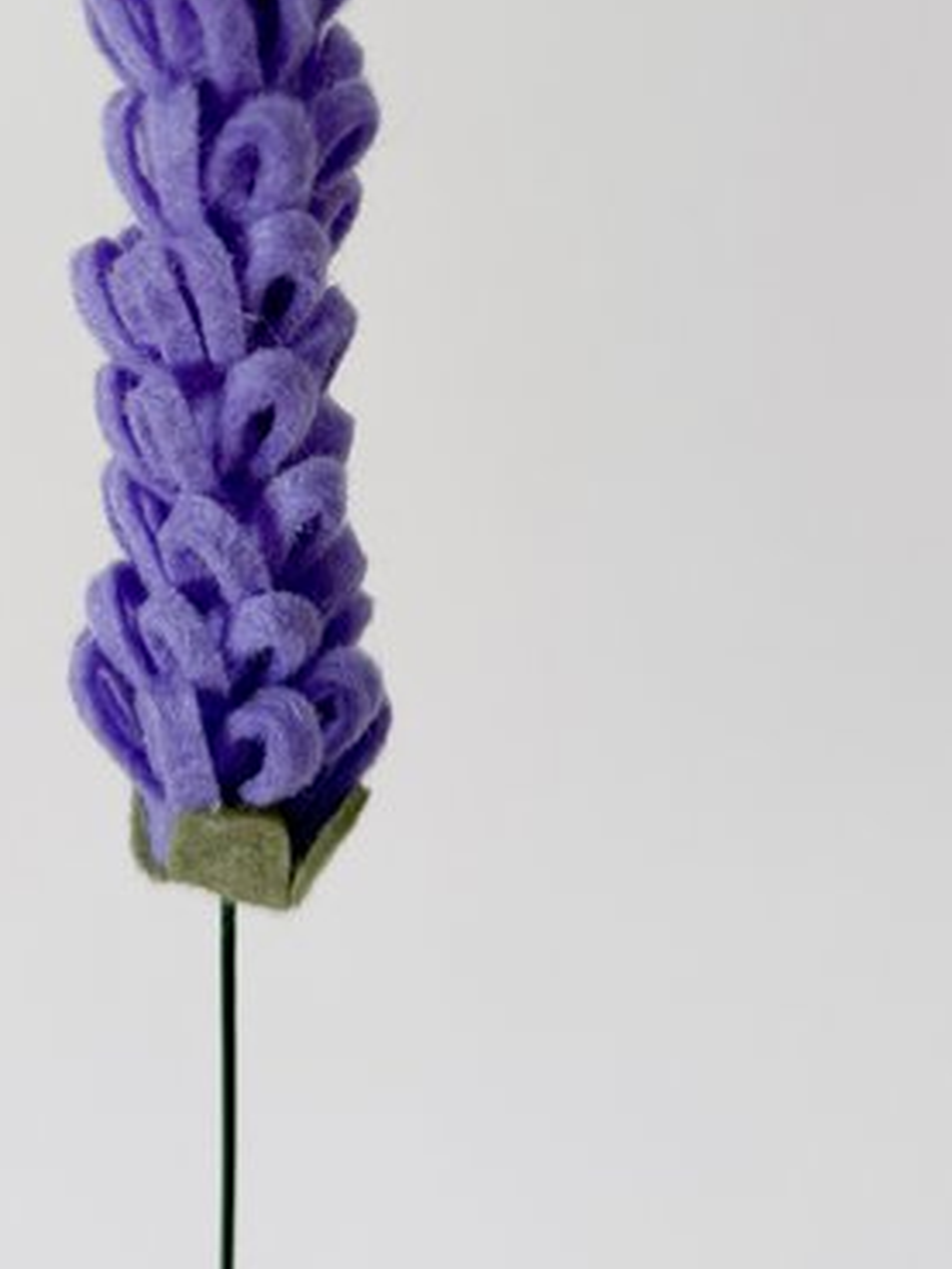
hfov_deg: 27.7
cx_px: 244
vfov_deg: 35.1
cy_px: 179
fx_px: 1906
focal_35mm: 52
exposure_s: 1/121
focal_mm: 6.76
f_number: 1.78
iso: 200
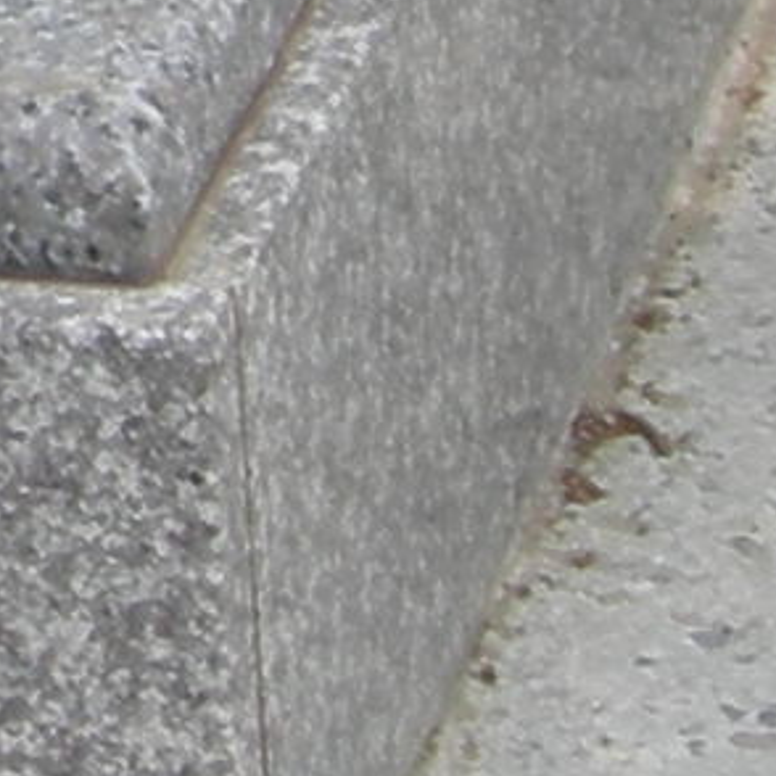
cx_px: -1378
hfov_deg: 5.9
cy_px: -1404
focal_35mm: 281
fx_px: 7127
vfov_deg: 5.9
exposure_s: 1/165
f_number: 4.8
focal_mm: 7.5
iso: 64
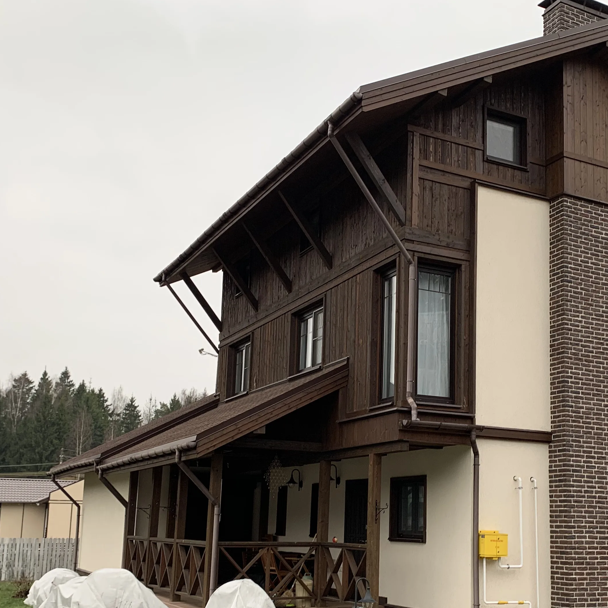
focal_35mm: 44
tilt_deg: +9.5
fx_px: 874
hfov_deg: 38.0
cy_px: 389
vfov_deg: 38.0
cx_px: 401
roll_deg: -0.7
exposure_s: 1/122
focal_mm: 4.25
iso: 40
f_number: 1.8
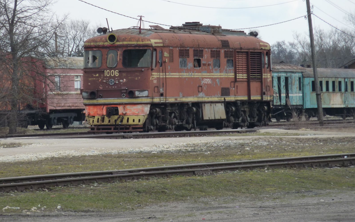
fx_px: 3086
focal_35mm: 319
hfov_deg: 6.6
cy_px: 90
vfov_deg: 4.1
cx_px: 177
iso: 125
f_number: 4.9
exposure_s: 1/250
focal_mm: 49.2
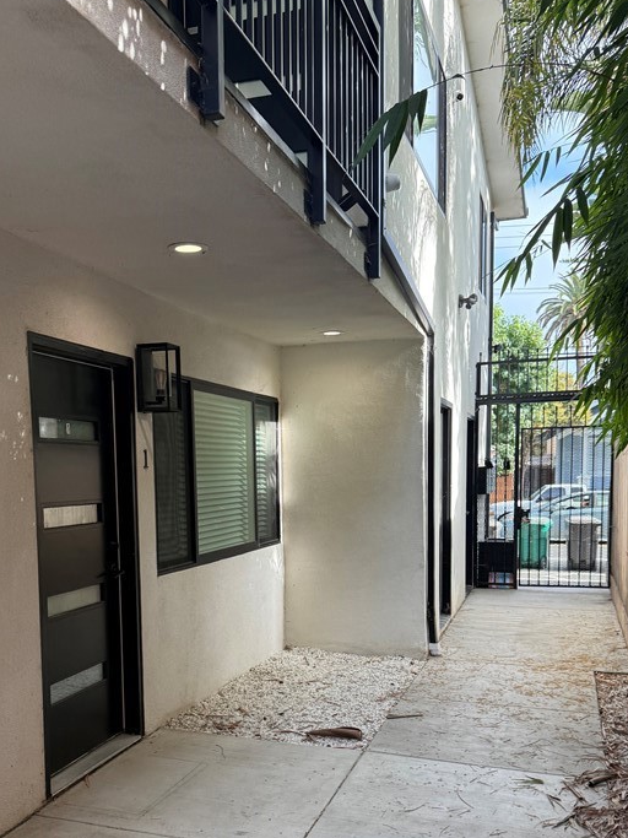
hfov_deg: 39.5
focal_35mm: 36
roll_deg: +0.2
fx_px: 871
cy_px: 551
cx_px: 254
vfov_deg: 50.5
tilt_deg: -1.7
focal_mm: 6.76
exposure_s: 1/383
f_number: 1.78
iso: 100
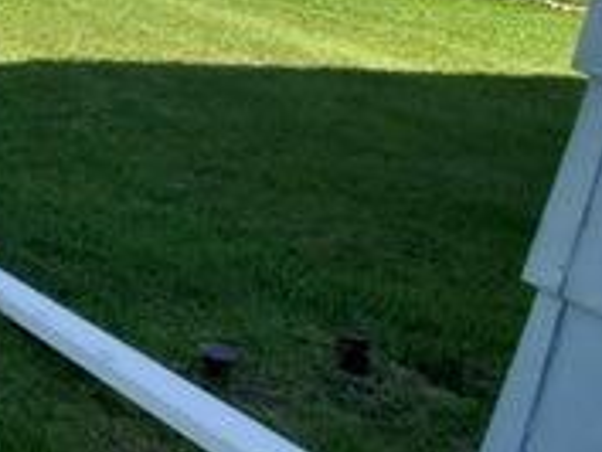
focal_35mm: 47
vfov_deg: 29.3
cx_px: -432
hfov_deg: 23.8
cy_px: 20
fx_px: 818
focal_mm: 1.8
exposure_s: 1/771
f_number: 2.2
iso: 50
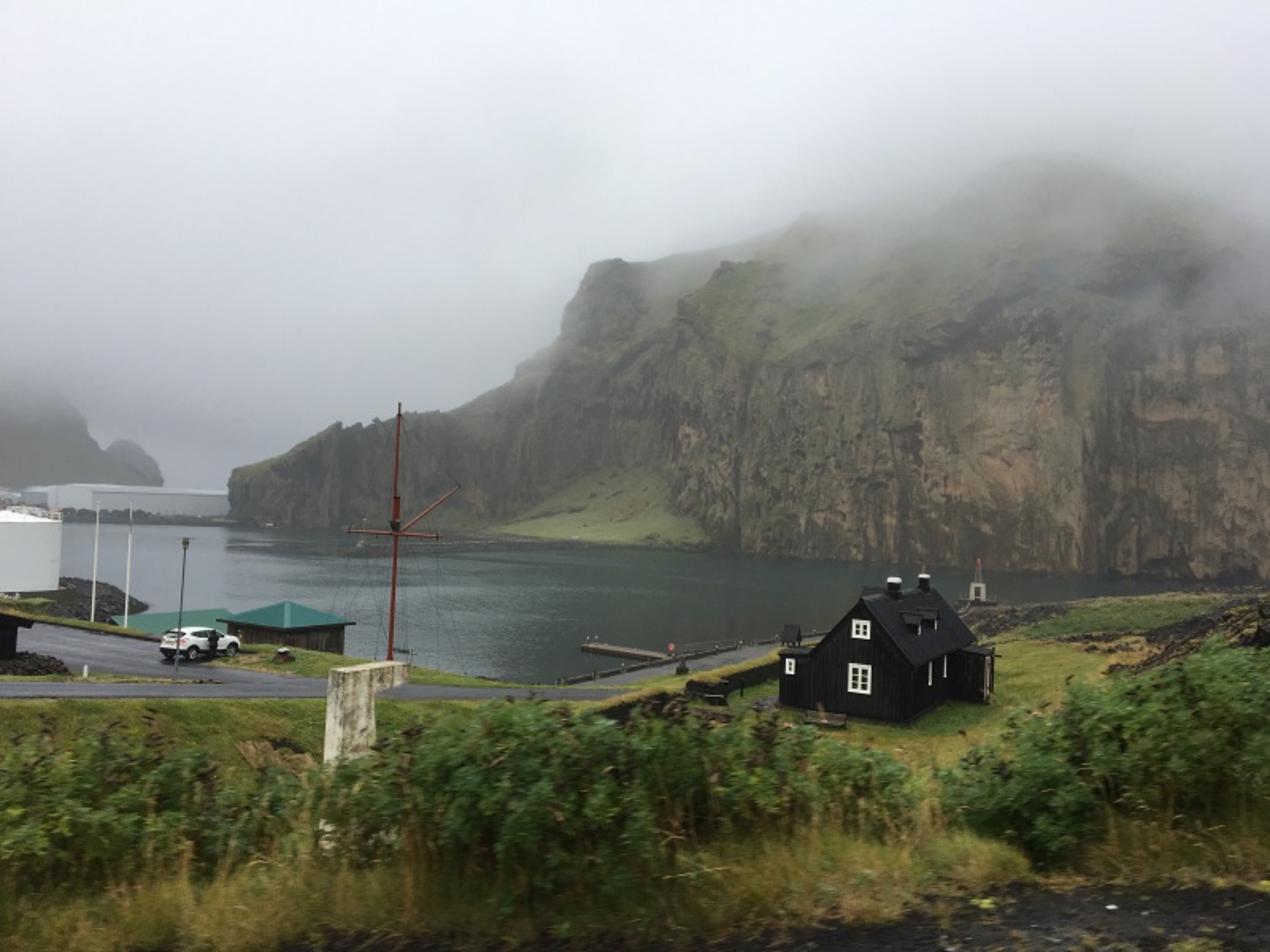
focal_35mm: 29
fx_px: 1064
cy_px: 476
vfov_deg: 48.2
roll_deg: +1.2
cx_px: 635
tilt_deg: +1.2
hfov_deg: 61.7
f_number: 2.2
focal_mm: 4.15
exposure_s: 1/326
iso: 25
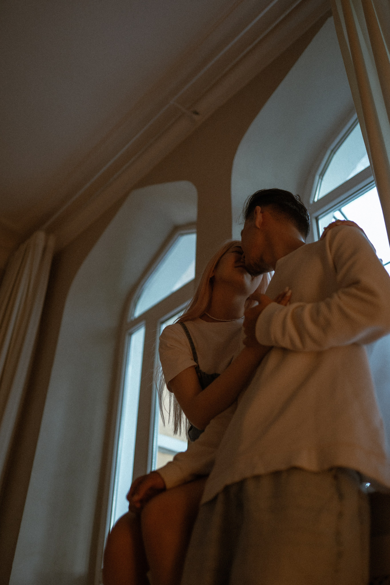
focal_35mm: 35
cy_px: 292
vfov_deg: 54.4
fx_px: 569
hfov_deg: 37.9
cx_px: 195
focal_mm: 35
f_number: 1.4
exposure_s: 1/200
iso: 1000
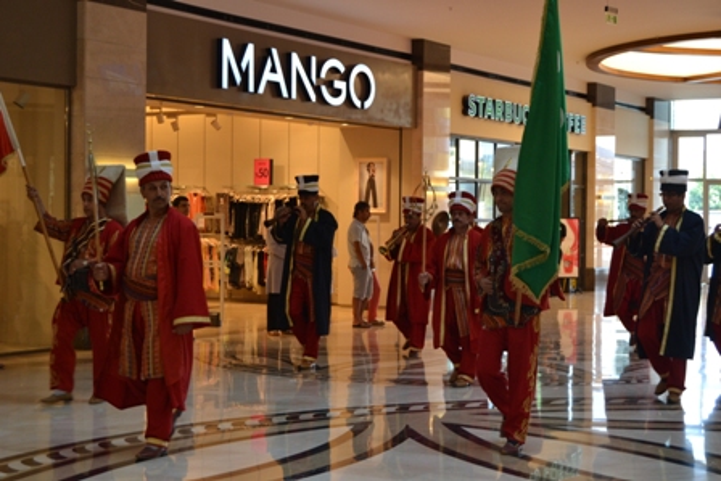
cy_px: 240
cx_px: 360
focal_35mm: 68
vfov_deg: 20.2
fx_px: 1352
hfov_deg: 29.9
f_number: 5.3
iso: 500
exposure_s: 1/60
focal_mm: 45
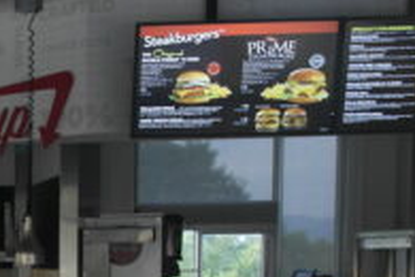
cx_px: -309
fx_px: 1360
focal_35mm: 118
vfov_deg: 11.2
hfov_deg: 15.2
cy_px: 388
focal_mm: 20
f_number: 3.5
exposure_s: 1/50
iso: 400
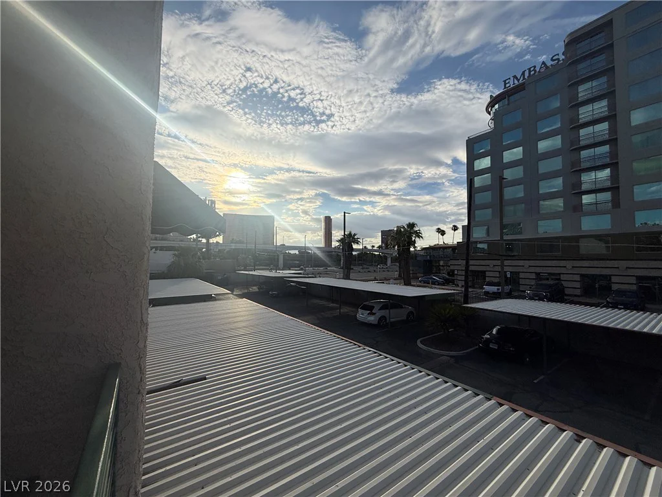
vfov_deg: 85.7
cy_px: 248
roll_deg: -0.5
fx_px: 268
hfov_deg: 102.1
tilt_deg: +2.6
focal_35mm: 14
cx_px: 331
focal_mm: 2.22
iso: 50
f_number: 2.2
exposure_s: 1/5155
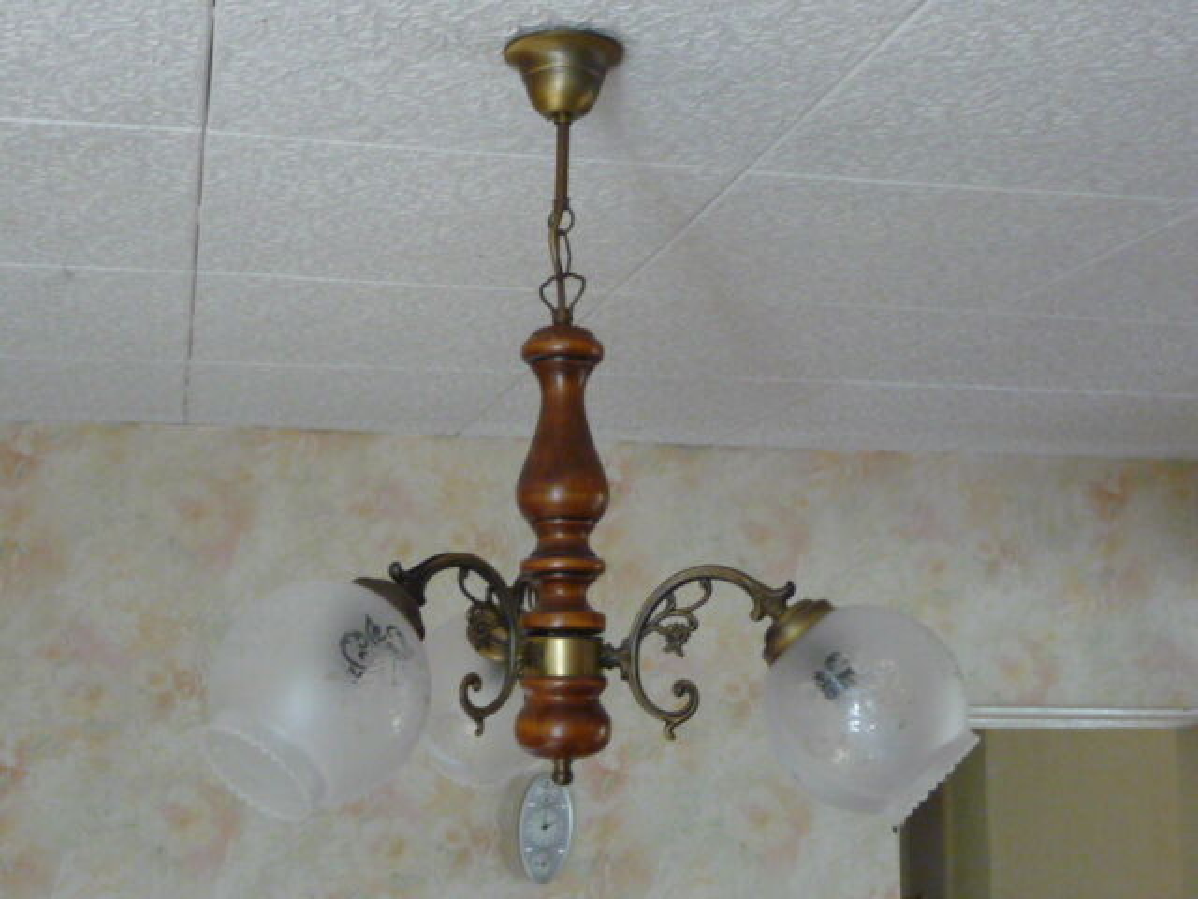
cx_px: 599
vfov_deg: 28.6
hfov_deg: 37.5
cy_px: 450
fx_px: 1765
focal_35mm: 51
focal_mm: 5.3
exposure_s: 1/15
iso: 400
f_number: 3.5
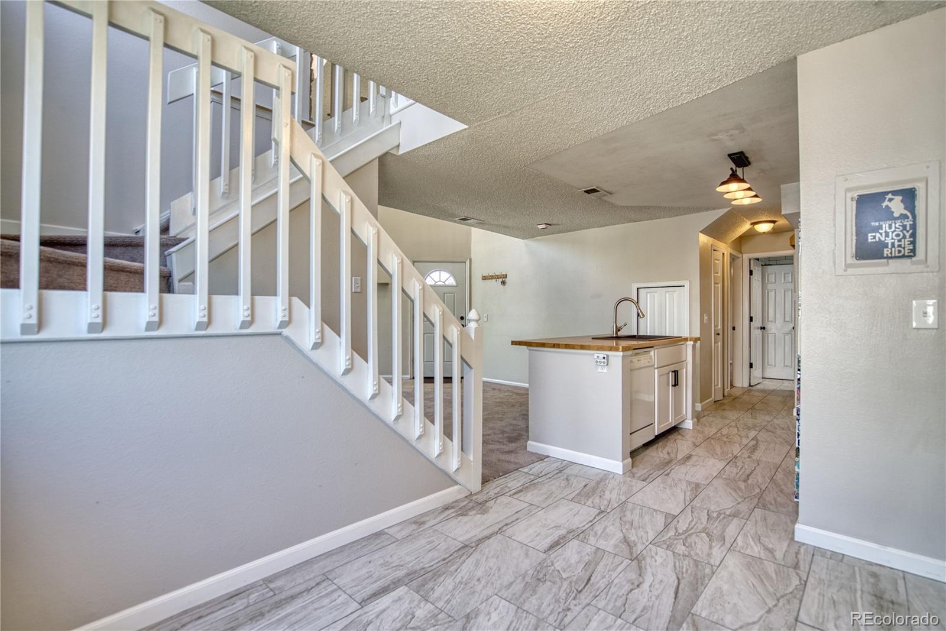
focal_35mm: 16
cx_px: 473
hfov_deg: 96.7
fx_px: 420
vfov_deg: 73.8
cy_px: 316
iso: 500
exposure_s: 1/80
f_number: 4
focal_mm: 16
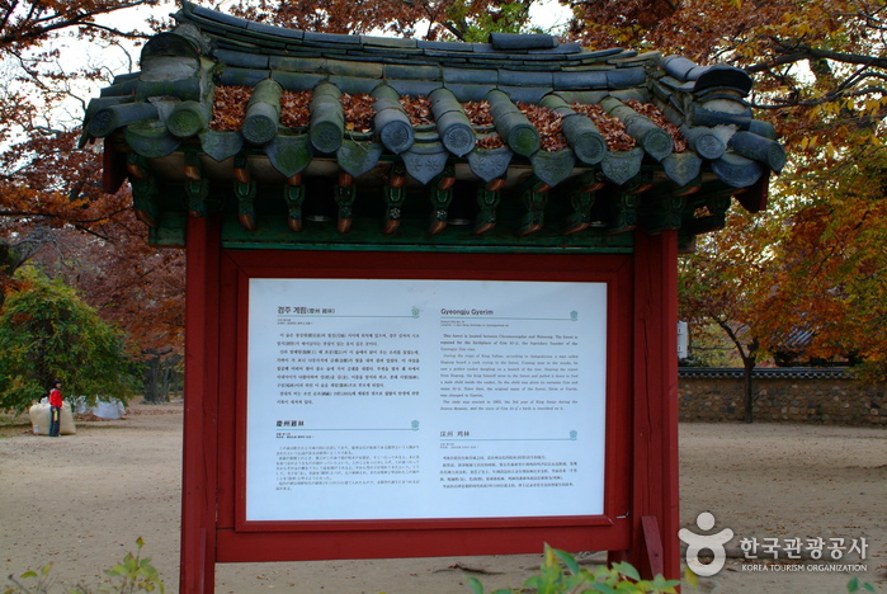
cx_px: 444
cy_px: 297
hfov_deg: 46.3
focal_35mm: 42
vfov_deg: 32.0
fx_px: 1036
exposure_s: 1/60
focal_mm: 28
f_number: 4
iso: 400
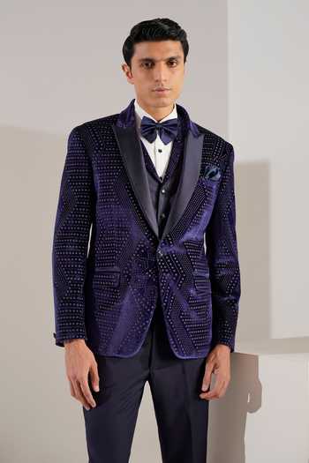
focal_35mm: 70
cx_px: 154
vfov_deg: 28.8
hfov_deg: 19.5
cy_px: 232
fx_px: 901
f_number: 4.5
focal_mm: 70
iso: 250
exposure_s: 1/125
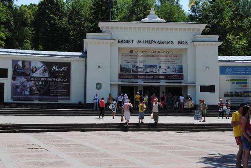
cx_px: 126
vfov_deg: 21.6
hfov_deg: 31.9
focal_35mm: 63
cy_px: 84
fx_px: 440
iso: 100
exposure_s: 1/250
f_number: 8
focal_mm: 42
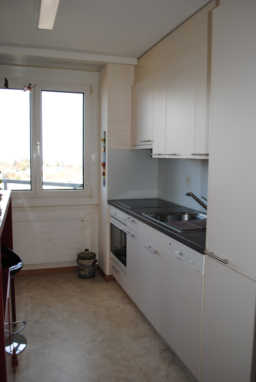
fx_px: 351
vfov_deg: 57.2
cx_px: 128
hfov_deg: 40.1
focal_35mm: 33
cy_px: 191
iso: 125
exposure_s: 1/125
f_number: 3.8
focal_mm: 22
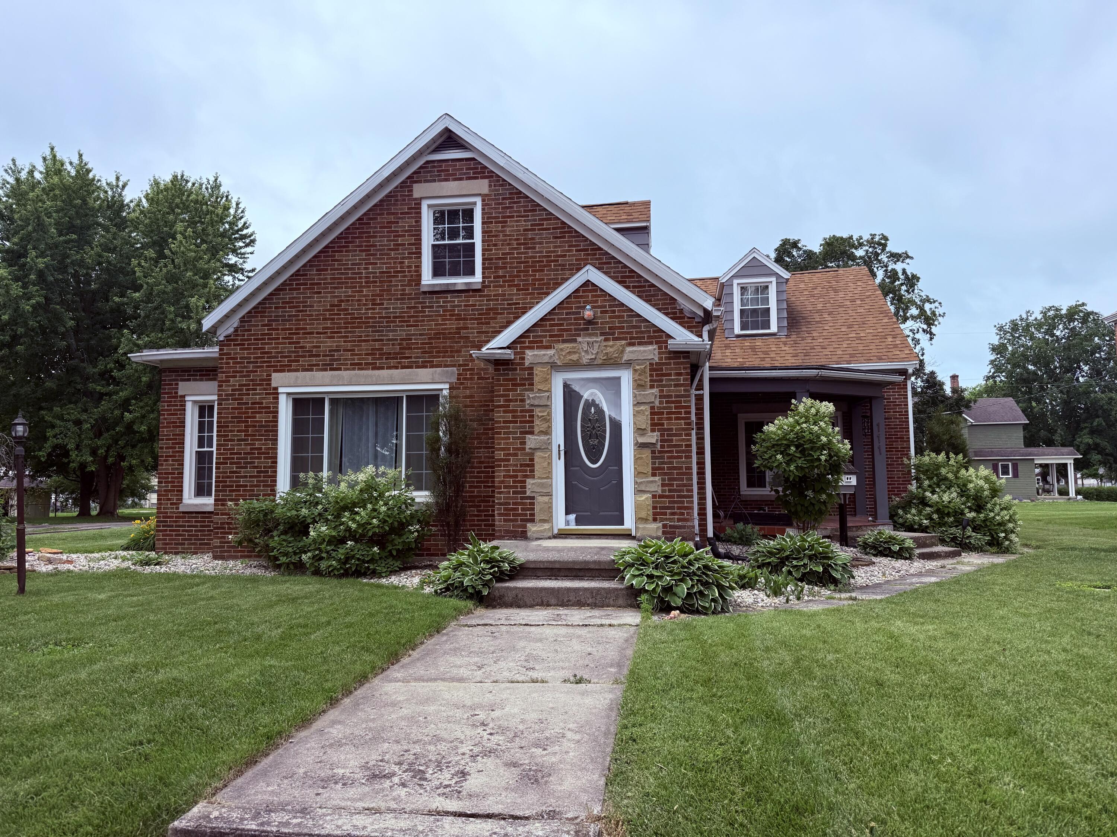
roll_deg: +0.3
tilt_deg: +5.7
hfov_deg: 71.6
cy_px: 418
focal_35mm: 24
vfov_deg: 56.8
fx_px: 774
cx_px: 558
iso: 80
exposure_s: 1/3584
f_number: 1.78
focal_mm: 6.76
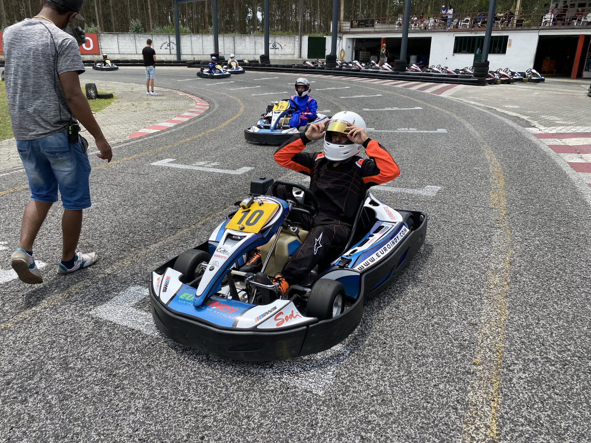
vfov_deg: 53.1
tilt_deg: -17.9
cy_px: 222
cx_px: 296
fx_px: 444
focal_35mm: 26
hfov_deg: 67.3
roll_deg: +2.2
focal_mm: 4.25
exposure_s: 1/2410
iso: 32
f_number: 1.8
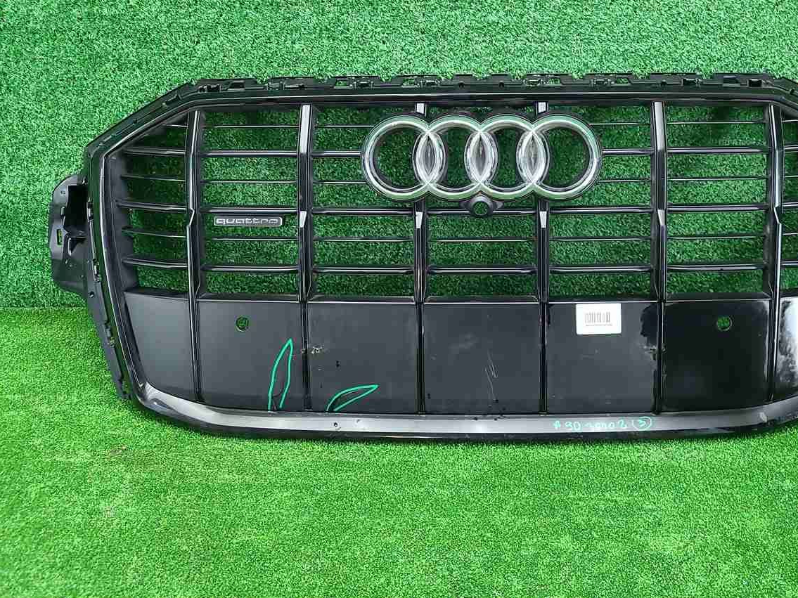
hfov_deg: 54.8
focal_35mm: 33
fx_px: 761
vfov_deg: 42.6
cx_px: 493
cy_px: 222
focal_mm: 5.4
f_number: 1.8
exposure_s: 1/50
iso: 318
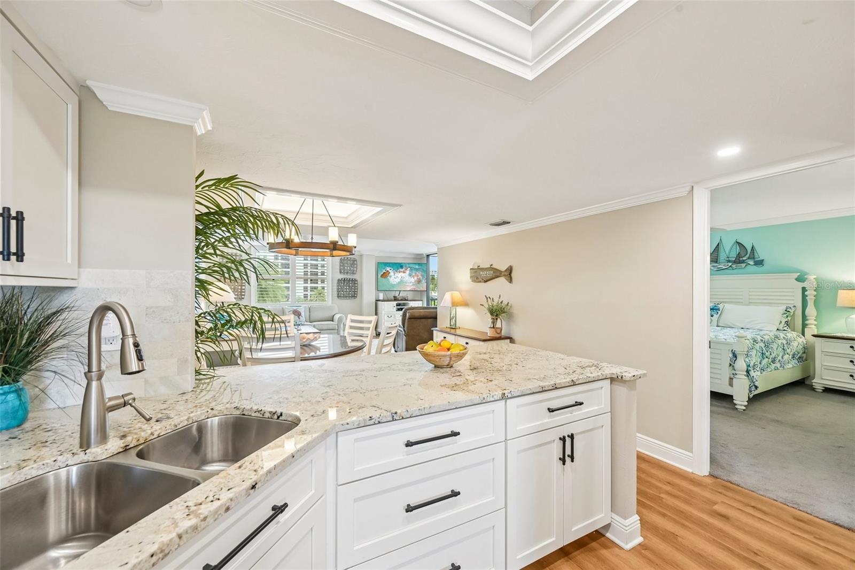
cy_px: 285
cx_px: 428
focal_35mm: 14
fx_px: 332
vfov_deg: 81.2
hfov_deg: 104.3
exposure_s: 1/30
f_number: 8
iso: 400
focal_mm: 14
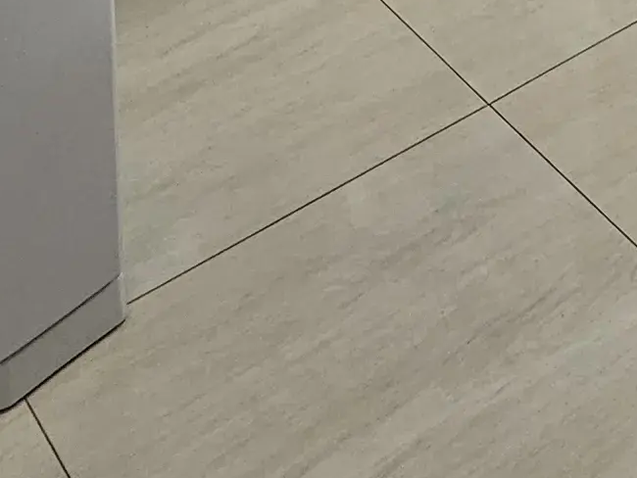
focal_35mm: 80
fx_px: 1473
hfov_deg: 23.5
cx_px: 612
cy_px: -660
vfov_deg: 13.6
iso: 80
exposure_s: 1/60
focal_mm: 2.2
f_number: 2.2
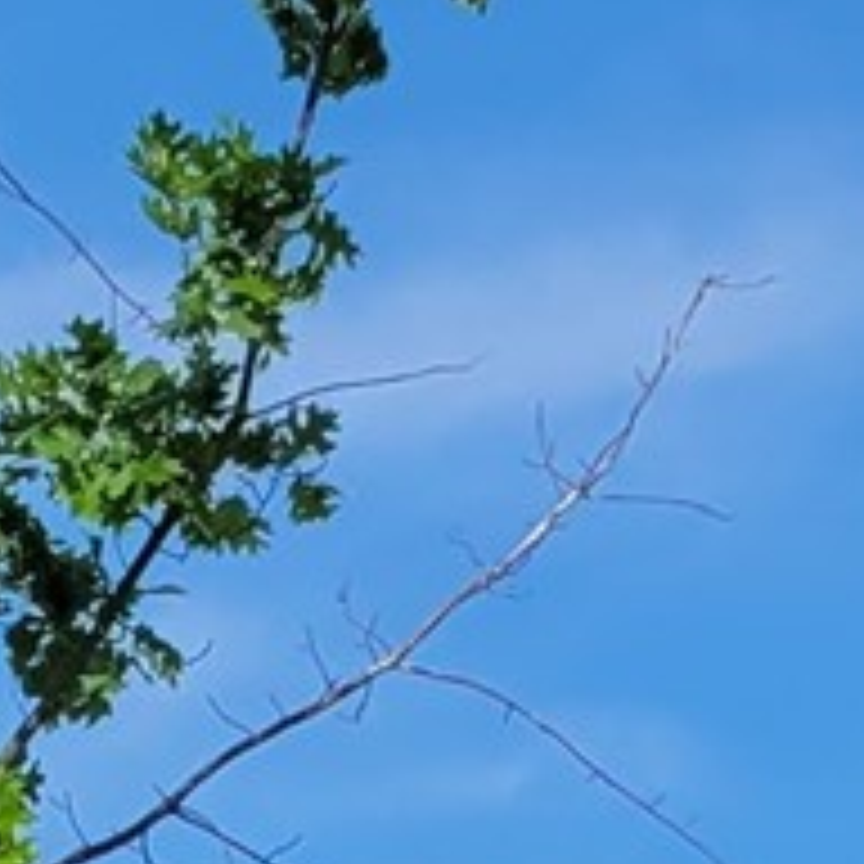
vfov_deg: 6.2
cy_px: 3087
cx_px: 1062
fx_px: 6918
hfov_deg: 7.1
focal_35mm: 245
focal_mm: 5.4
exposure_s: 1/2929
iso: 40
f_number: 1.8
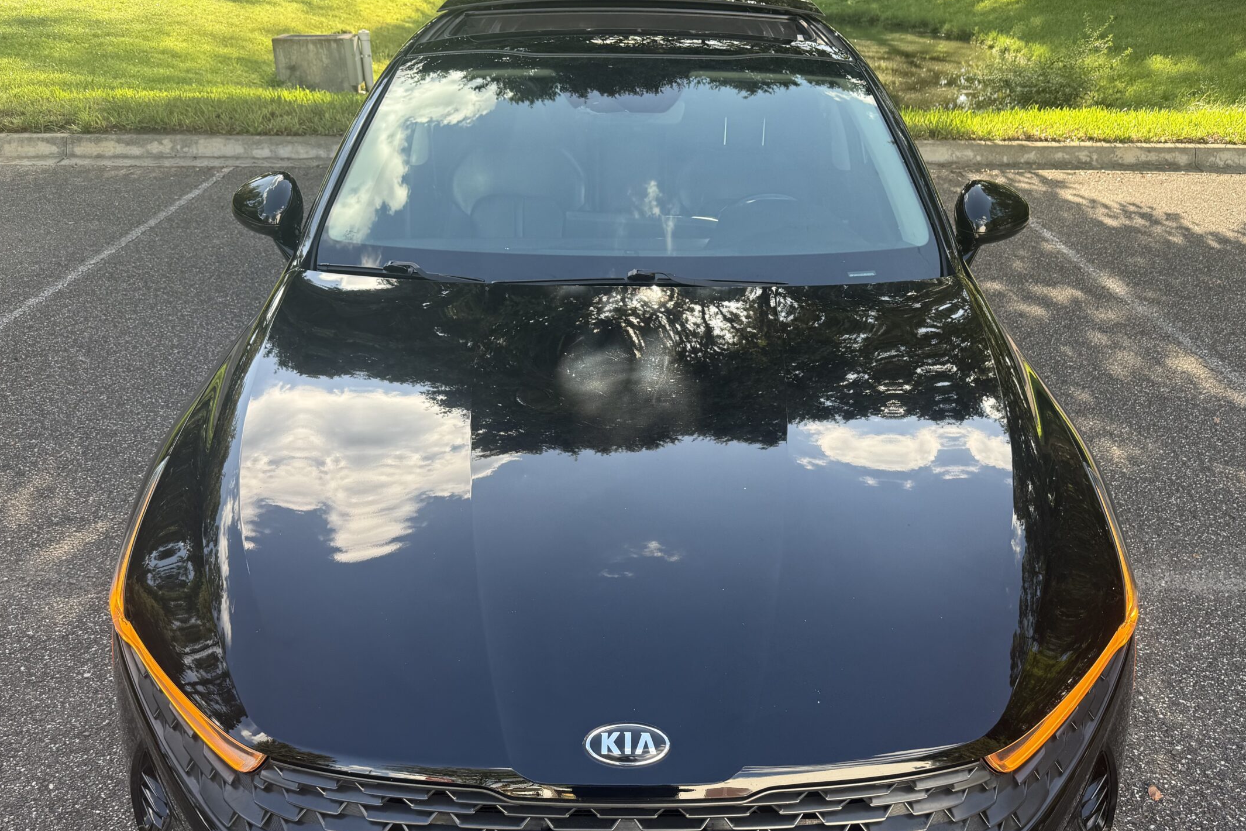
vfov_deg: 43.3
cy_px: 521
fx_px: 1038
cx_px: 648
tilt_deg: -29.4
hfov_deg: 61.9
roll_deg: +0.4
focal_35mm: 30
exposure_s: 1/443
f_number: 1.78
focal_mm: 6.76
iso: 80
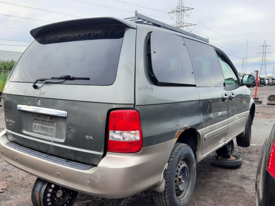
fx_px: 246
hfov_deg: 58.2
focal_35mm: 31
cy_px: 107
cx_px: 120
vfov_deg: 45.4
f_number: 1.7
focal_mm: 3.92
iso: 40
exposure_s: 1/336
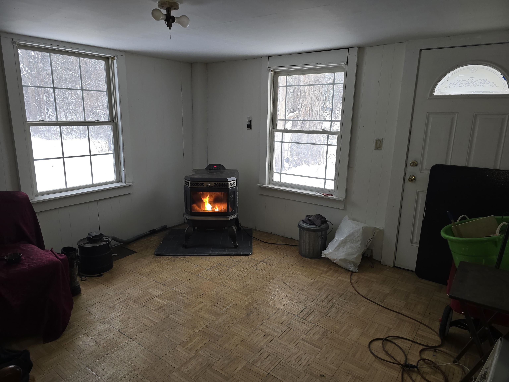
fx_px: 338
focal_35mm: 23
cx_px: 254
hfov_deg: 73.9
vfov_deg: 58.9
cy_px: 191
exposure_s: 1/60
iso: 50
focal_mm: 6.3
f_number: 1.7
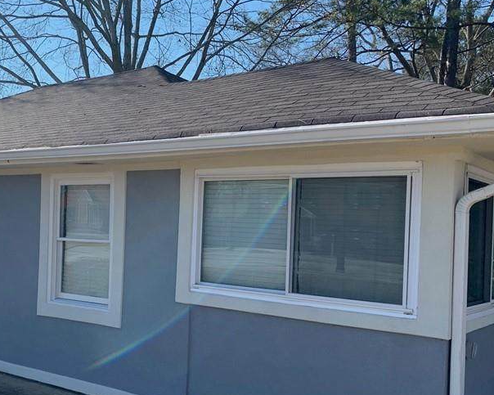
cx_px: 160
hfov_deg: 42.3
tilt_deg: -1.2
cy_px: 236
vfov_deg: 34.8
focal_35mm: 43
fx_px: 629
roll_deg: -2.3
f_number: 1.8
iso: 25
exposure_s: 1/1266
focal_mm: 4.25
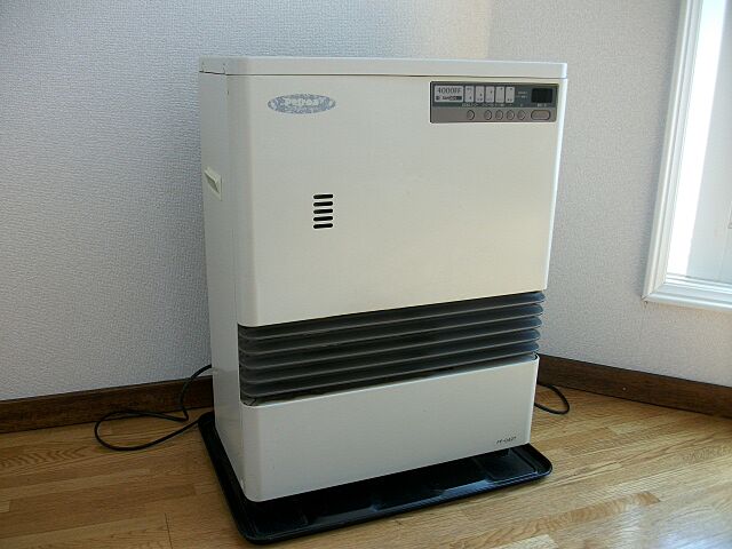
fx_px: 656
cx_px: 366
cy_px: 274
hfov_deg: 58.4
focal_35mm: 31
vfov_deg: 45.4
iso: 80
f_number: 2.9
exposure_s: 1/49.9
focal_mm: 5.7
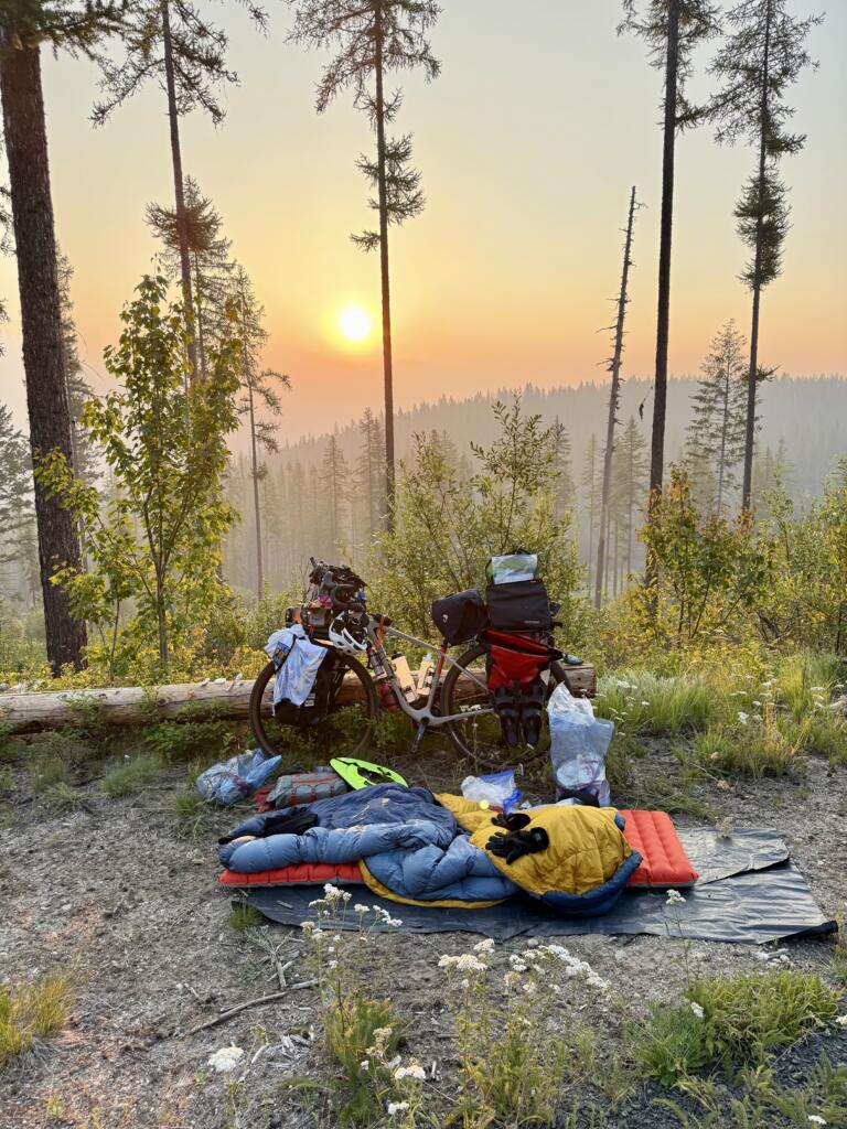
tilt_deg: -10.5
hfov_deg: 56.8
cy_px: 564
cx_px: 424
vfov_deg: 71.6
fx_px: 783
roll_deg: +0.7
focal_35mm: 24
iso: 100
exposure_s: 1/385
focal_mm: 6.76
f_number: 1.78
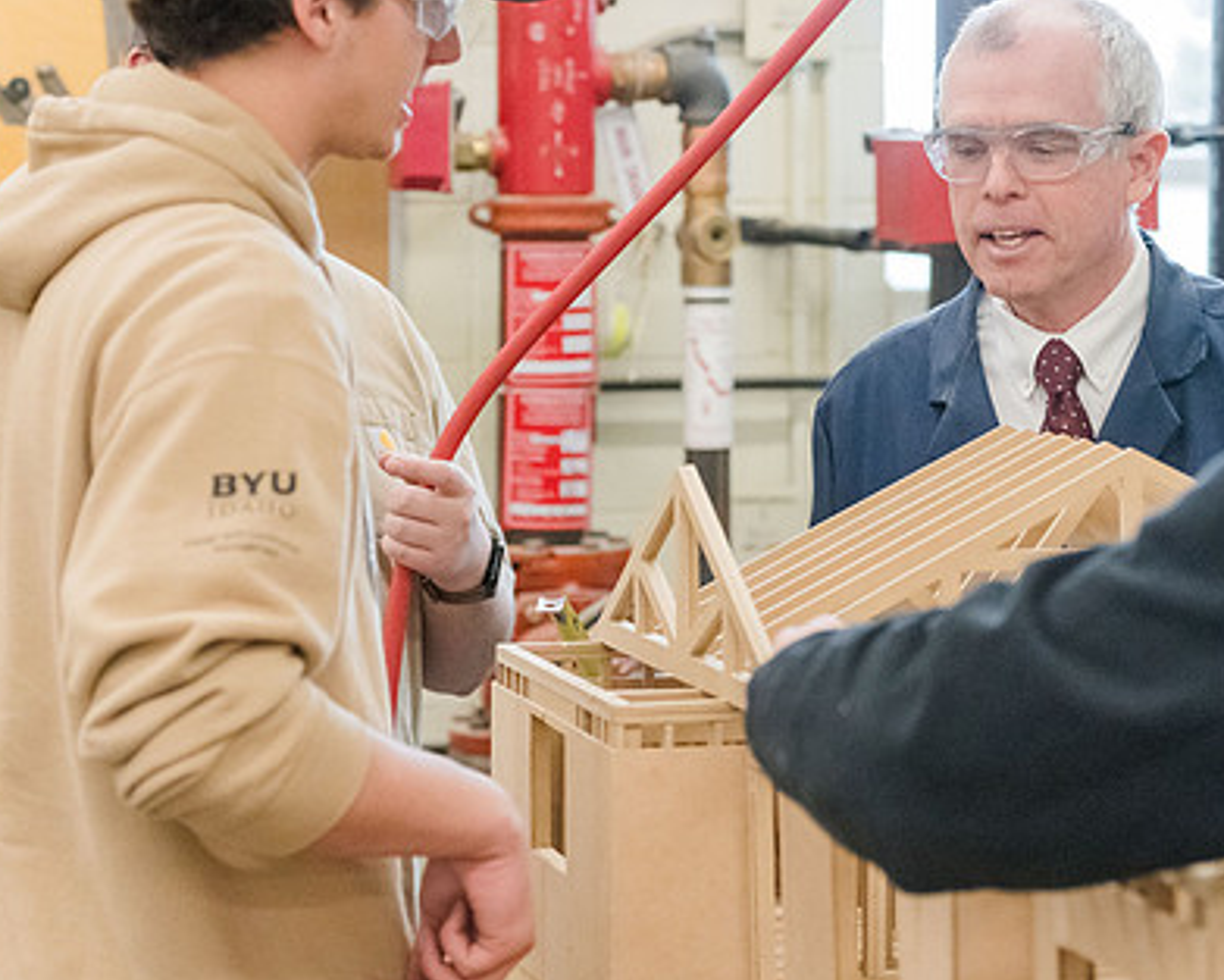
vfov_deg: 13.0
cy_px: 368
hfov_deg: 16.1
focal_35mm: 119
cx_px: 906
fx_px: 4312
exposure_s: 1/1600
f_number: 2.8
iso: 6400
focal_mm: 70
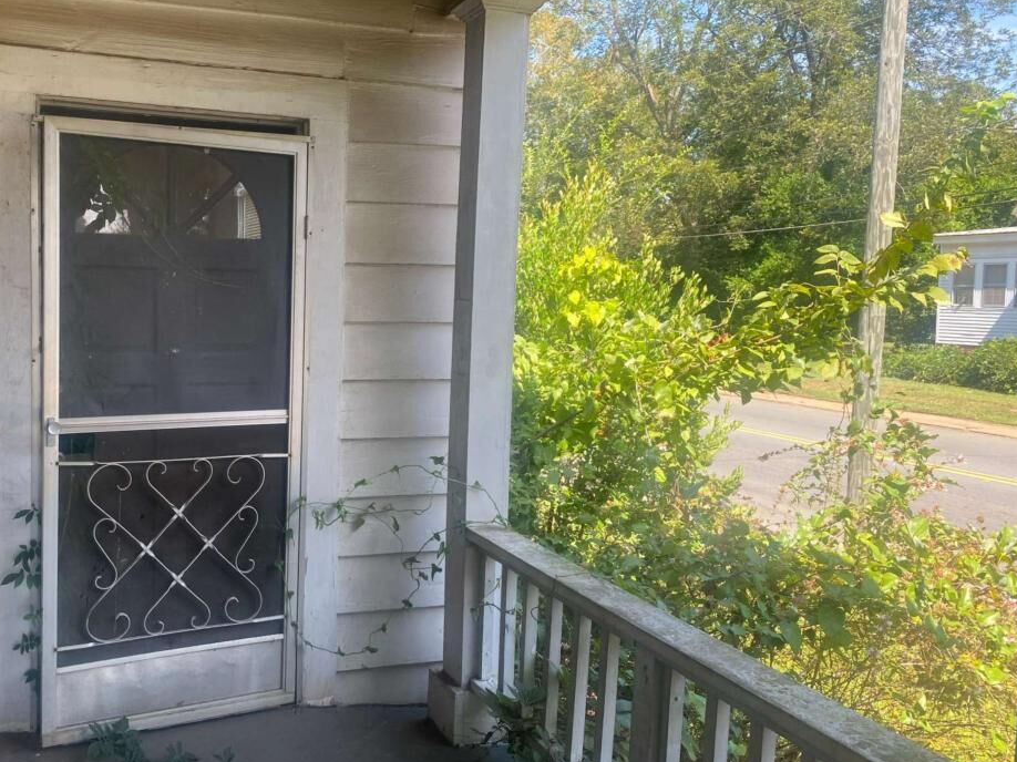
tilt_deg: -6.0
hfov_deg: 53.2
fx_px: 999
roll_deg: -0.2
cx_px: 363
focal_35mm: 34
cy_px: 370
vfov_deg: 41.8
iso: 32
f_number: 1.8
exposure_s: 1/288
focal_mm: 4.25
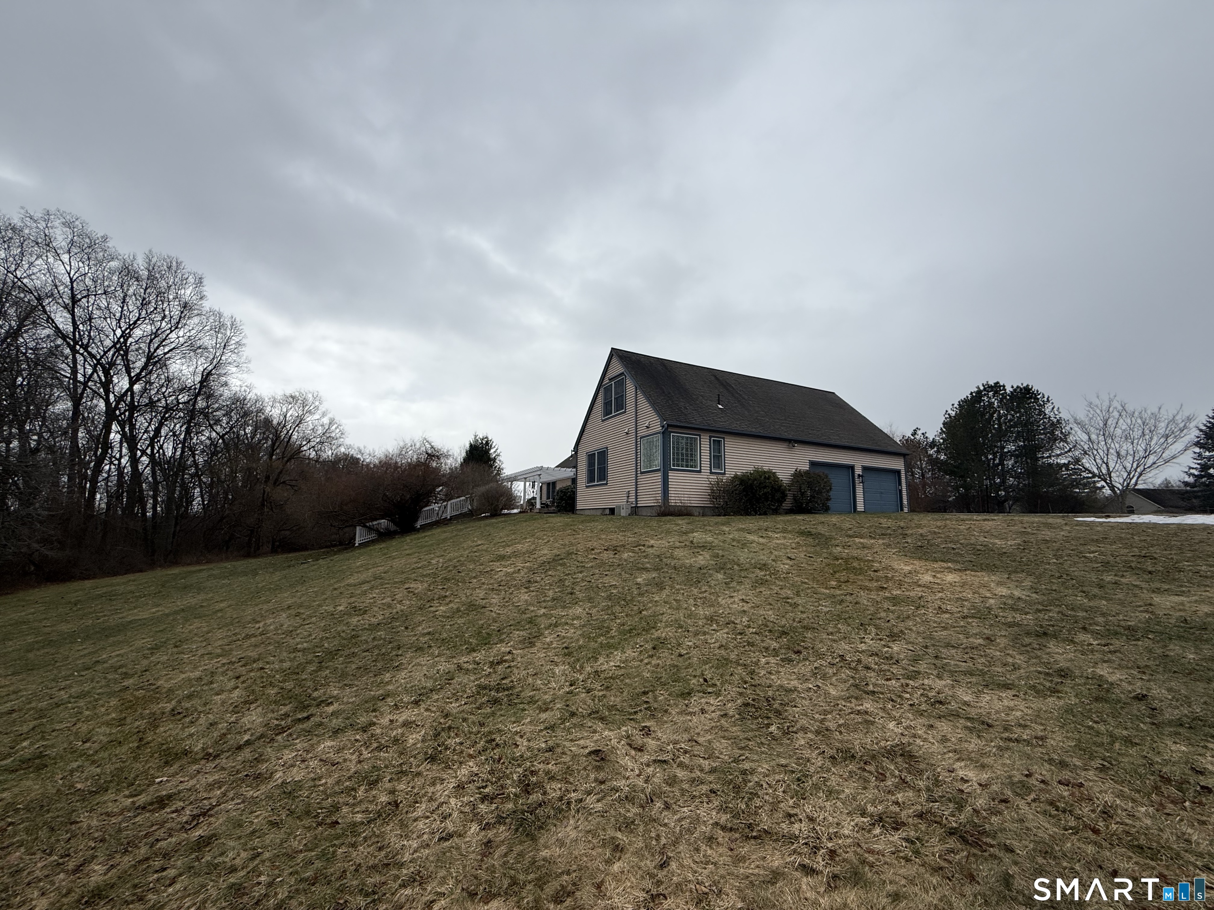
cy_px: 455
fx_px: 491
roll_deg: -1.1
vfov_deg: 85.7
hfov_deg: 102.1
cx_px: 607
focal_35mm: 14
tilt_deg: +11.3
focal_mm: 2.22
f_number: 2.2
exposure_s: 1/2237
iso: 50
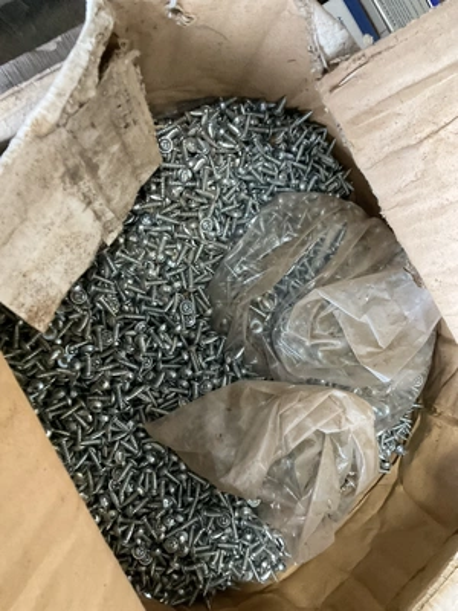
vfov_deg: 61.7
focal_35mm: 29
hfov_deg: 48.2
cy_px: 306
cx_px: 229
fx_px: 512
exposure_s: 1/60
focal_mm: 3
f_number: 1.8
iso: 200
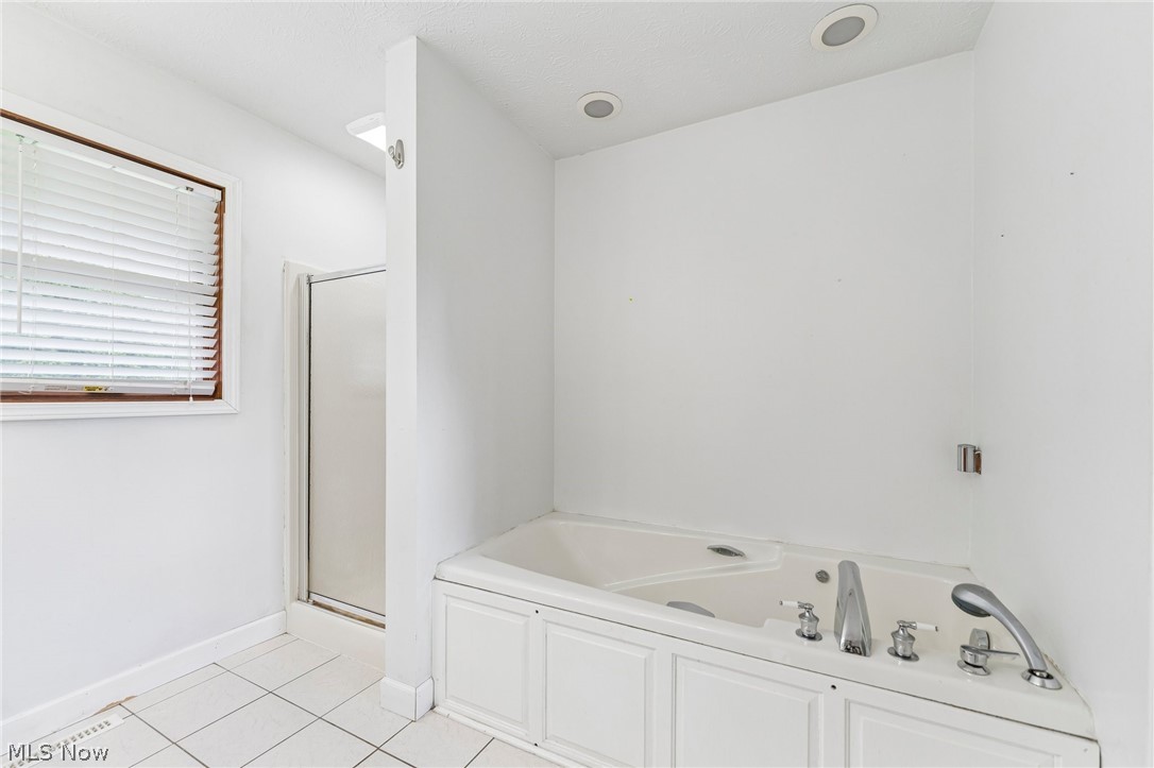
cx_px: 577
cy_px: 384
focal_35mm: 14
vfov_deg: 81.2
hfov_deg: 104.3
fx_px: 449
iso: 200
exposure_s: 1/30
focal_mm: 14
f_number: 3.5
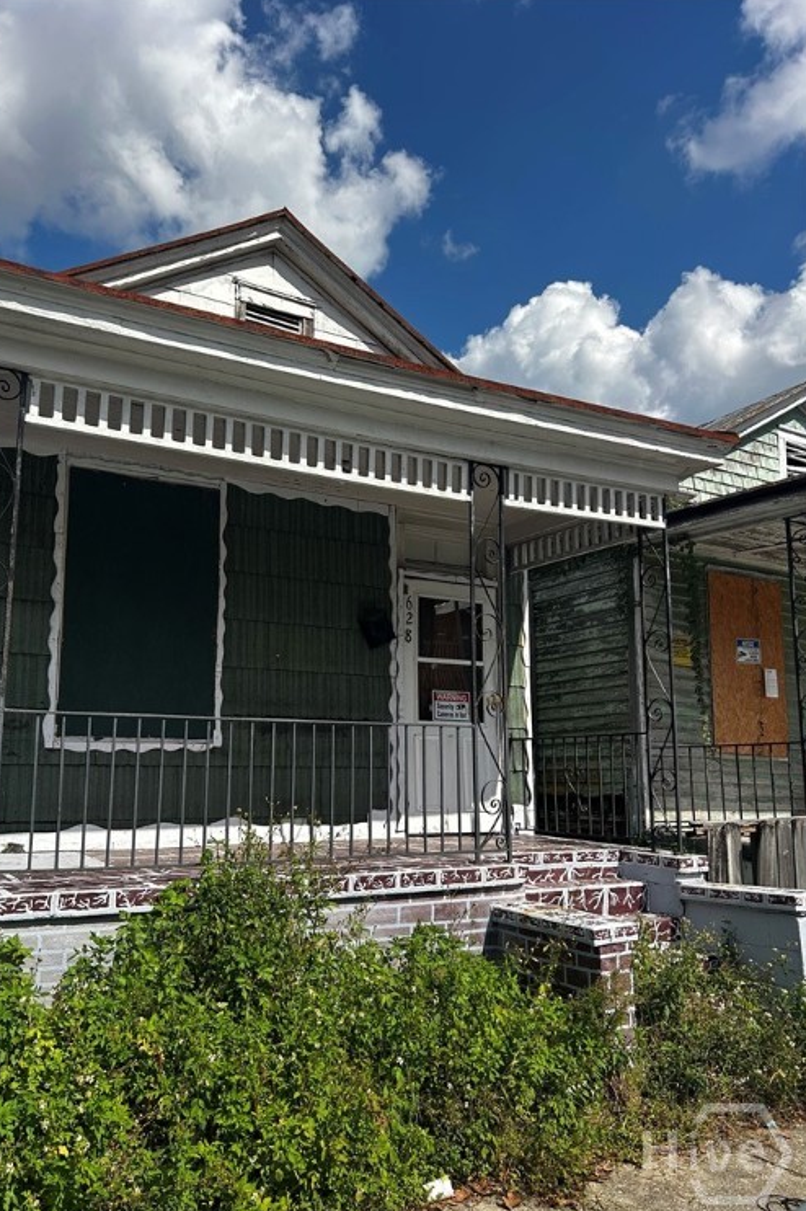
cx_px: 341
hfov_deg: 46.2
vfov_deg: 65.5
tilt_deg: +7.1
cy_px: 622
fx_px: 941
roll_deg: -1.2
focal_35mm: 28
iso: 50
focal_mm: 5.7
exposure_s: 1/5076
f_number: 1.5
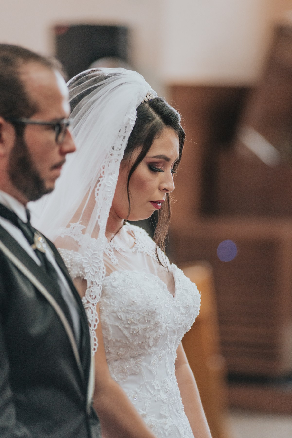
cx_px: 146
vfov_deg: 10.3
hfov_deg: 6.9
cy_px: 219
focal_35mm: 200
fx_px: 2431
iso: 1600
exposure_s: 1/125
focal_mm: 200
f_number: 2.8
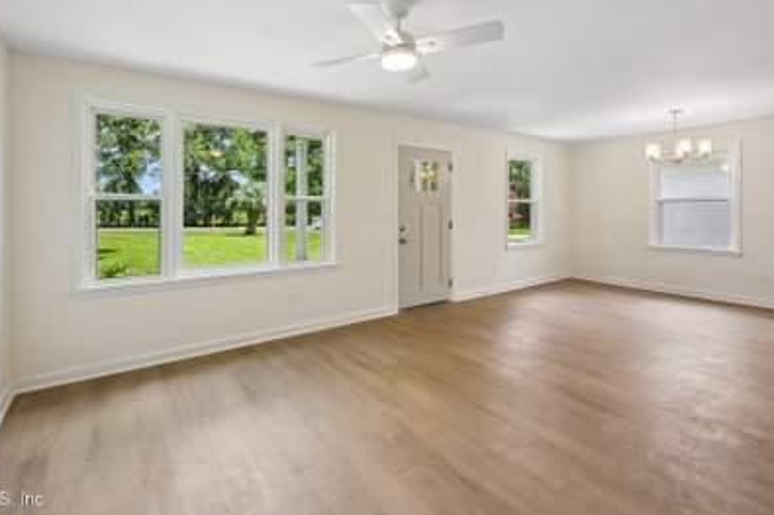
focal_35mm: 17
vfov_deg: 69.8
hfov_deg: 93.0
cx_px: 351
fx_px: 365
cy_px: 212
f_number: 8
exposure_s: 1/15
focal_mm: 14
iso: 110
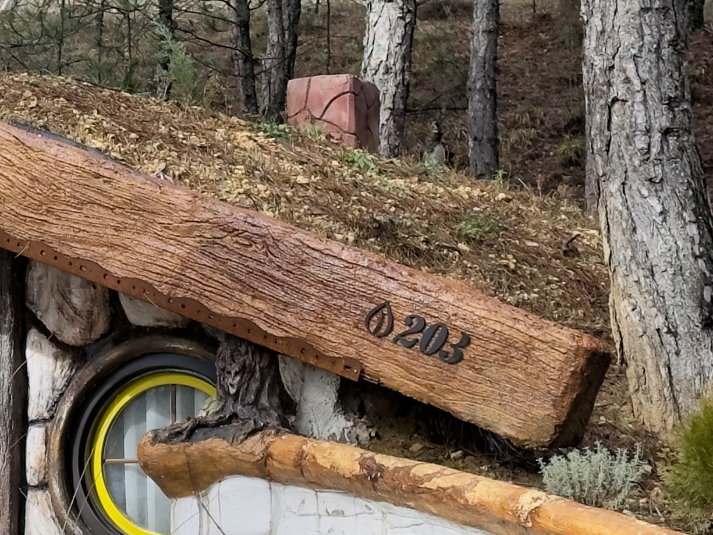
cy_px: 389
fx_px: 3255
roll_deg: -0.3
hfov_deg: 12.0
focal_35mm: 158
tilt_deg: +2.6
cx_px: -283
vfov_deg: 9.4
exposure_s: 1/568
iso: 64
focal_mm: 6.86
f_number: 1.78
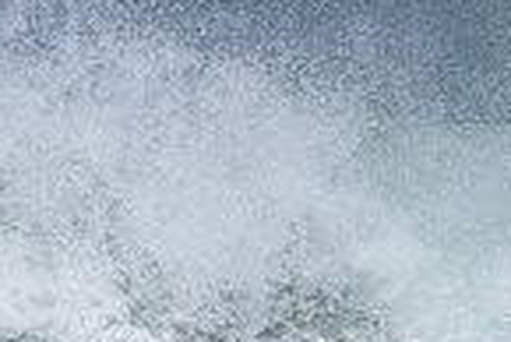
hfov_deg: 0.6
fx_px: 45581
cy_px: 562
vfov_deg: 0.4
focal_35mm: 3208
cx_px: -307
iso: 360
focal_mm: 800
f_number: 11
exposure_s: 1/2000
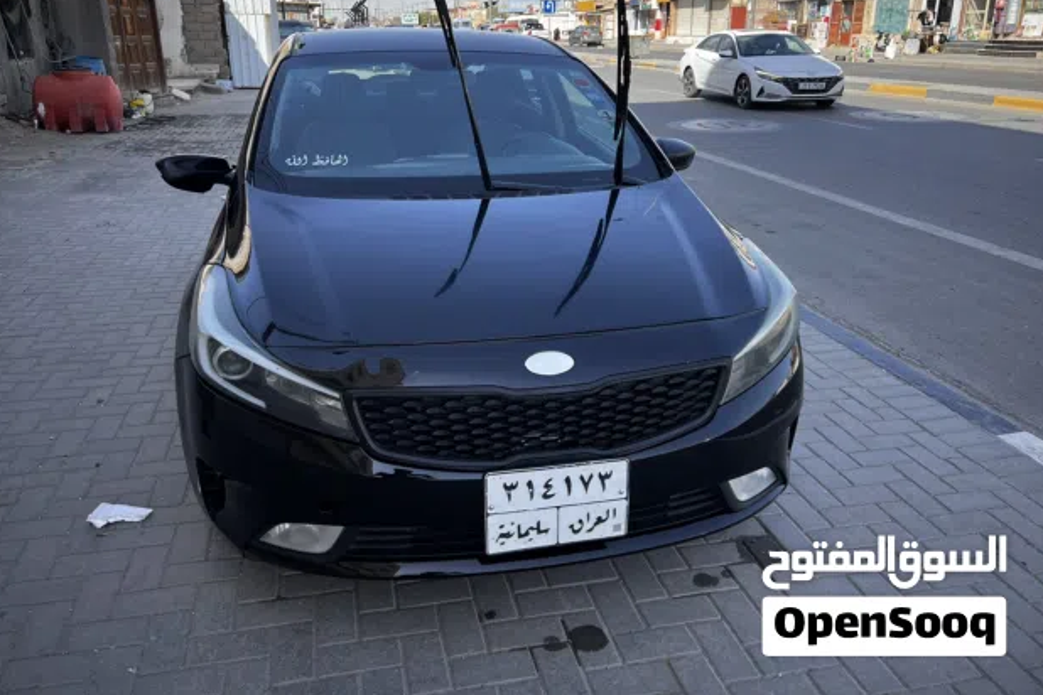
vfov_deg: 46.2
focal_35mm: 28
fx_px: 811
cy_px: 292
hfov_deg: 65.5
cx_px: 508
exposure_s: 1/1038
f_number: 1.5
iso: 50
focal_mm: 5.7
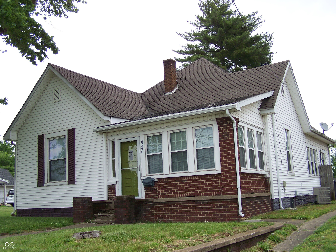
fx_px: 369
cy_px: 126
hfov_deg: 49.0
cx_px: 168
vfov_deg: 37.7
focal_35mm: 38
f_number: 2.8
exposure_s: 1/320
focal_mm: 6.3
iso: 64
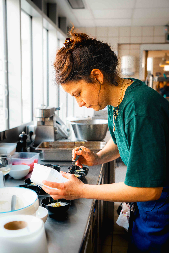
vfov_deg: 47.4
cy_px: 126
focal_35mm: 41
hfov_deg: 32.6
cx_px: 84
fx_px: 289
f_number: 4
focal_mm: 41
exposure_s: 1/50
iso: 320
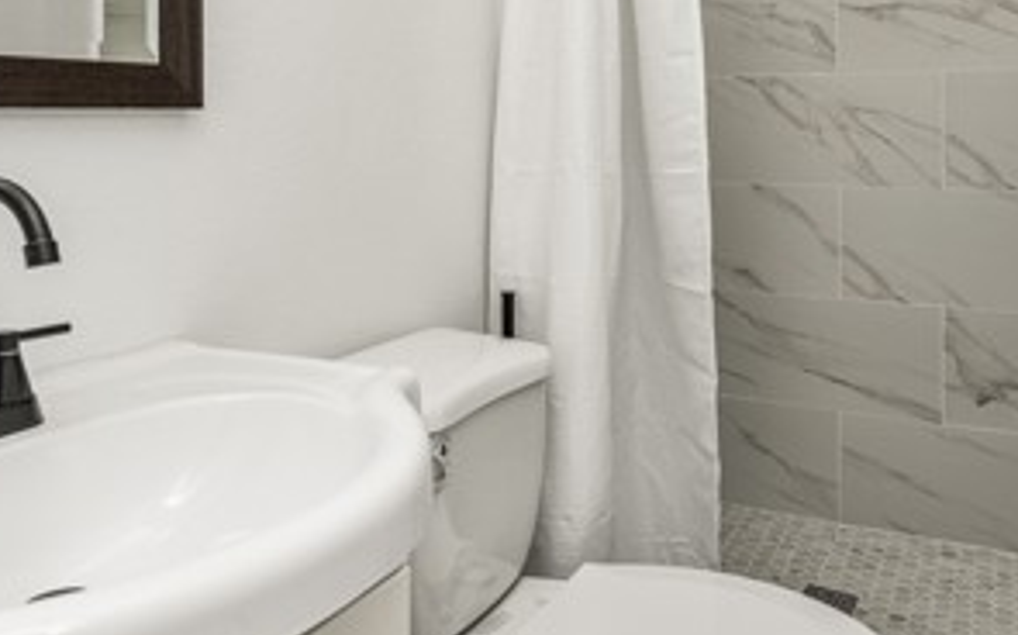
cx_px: 335
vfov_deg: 39.0
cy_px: 126
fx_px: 860
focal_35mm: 31
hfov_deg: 59.8
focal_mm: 14
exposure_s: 1/200
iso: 100
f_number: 5.6
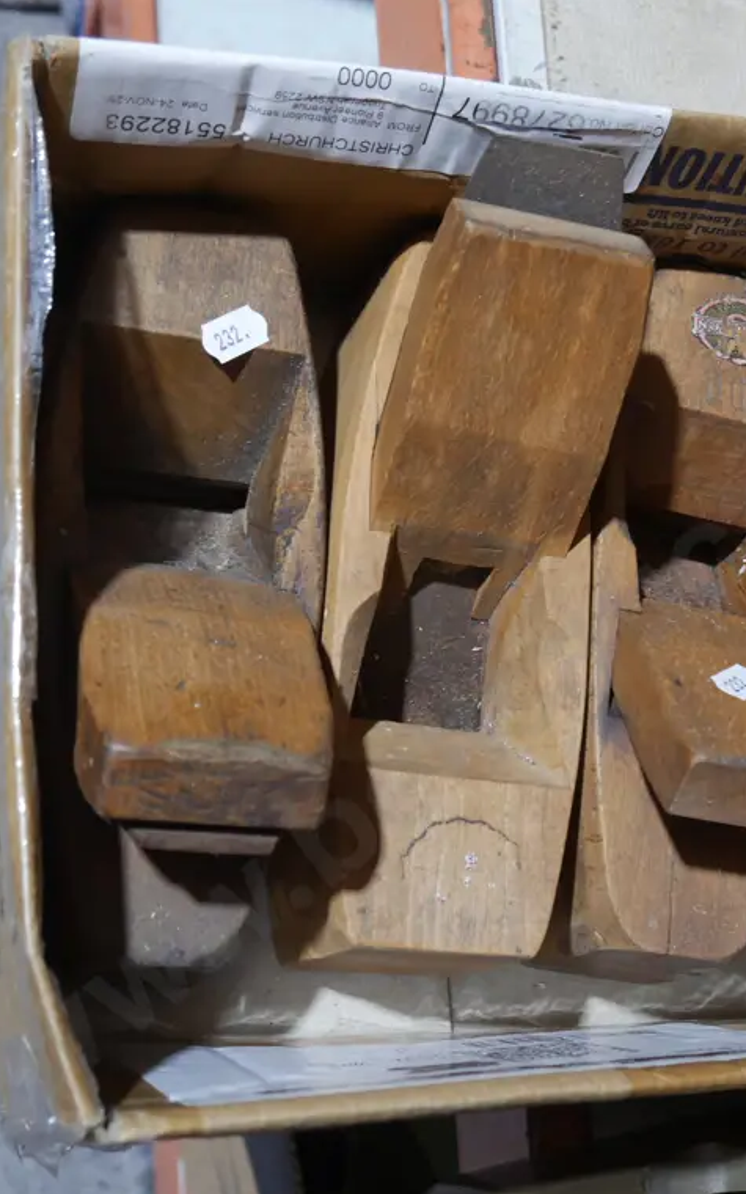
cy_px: 600
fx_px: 1952
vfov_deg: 34.0
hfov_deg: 21.2
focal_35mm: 60
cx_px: 653
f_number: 4.6
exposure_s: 1/60
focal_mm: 21
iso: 800
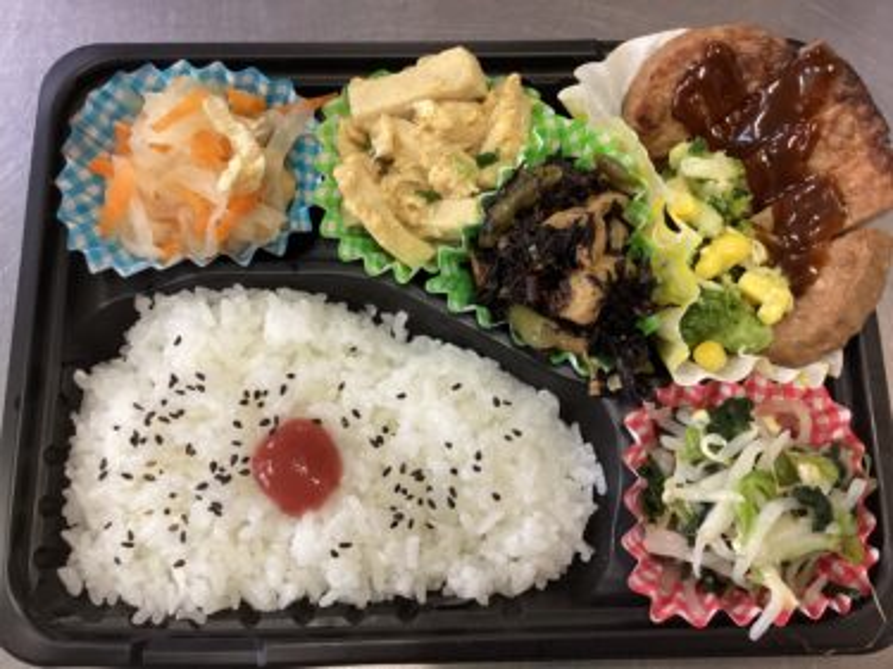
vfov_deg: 45.4
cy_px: 334
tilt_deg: -75.4
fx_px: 799
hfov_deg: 58.4
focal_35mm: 31
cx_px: 446
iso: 200
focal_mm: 3.3
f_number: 2.4
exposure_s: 1/60
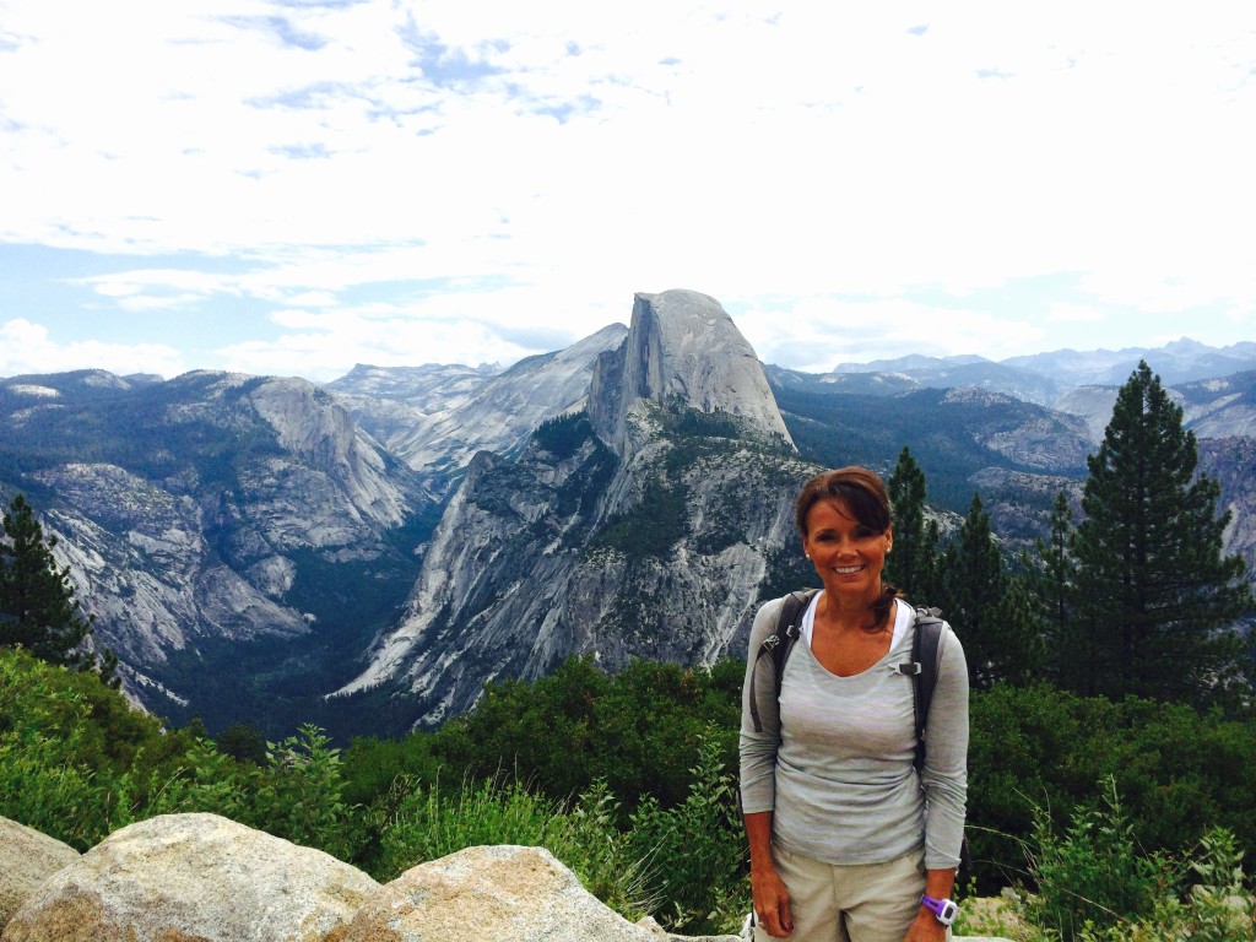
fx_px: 1089
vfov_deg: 46.8
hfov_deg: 60.0
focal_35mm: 30
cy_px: 471
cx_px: 628
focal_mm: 4.12
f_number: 2.2
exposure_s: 1/4566
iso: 32
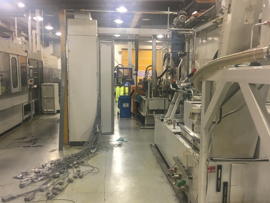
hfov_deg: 53.9
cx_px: 142
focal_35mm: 34
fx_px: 265
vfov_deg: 41.7
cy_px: 111
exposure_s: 1/33
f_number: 2.2
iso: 125
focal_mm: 4.15
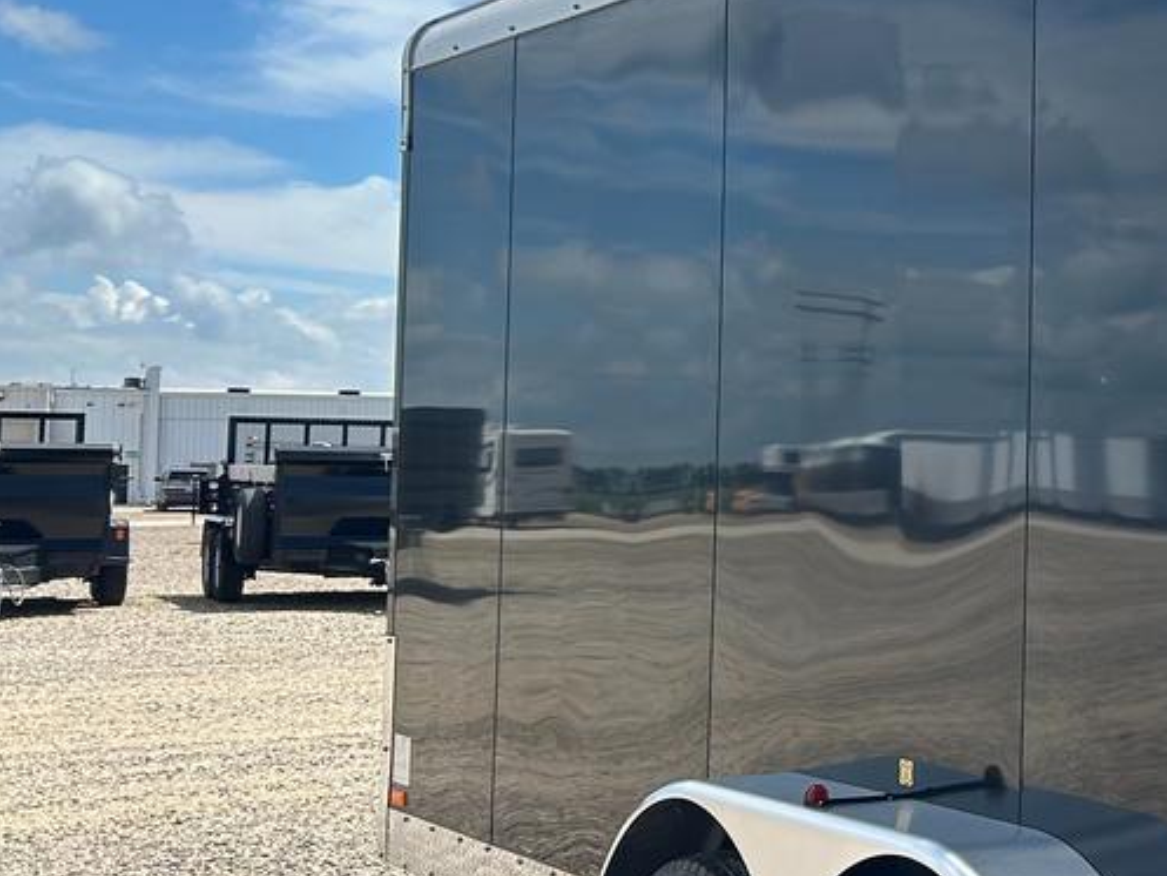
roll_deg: -0.1
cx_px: 1496
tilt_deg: +4.2
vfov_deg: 21.9
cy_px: 362
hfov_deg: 25.2
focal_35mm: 67
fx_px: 2259
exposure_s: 1/2994
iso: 50
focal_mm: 5.7
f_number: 1.5
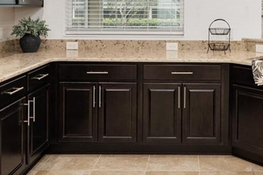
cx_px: 193
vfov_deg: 25.8
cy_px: 8
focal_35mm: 50
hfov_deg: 38.7
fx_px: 365
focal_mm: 14
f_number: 8
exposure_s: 1/10
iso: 500
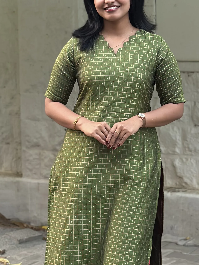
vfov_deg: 17.1
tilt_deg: -4.5
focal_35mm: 115
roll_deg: -0.2
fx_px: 882
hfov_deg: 12.8
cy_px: 99
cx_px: 144
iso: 200
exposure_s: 1/60
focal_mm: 6.86
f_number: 1.78
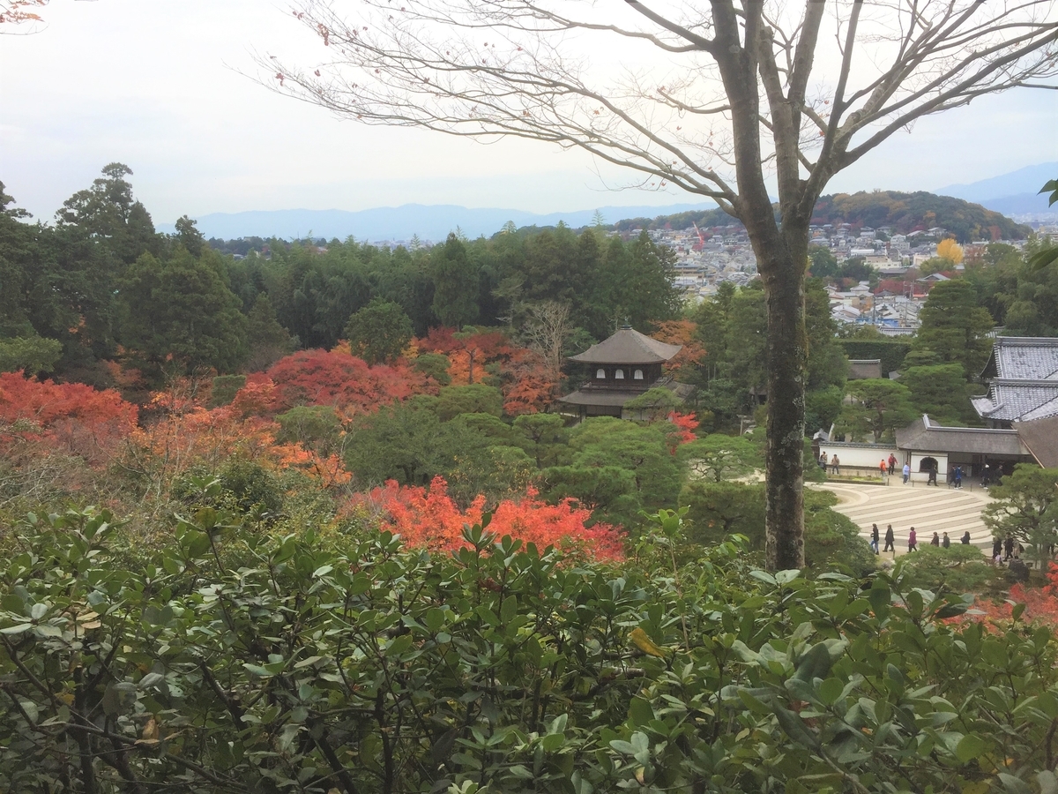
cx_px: 529
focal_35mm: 29
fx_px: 886
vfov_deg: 48.2
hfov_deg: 61.7
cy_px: 397
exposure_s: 1/1041
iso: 32
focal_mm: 4.15
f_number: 2.2
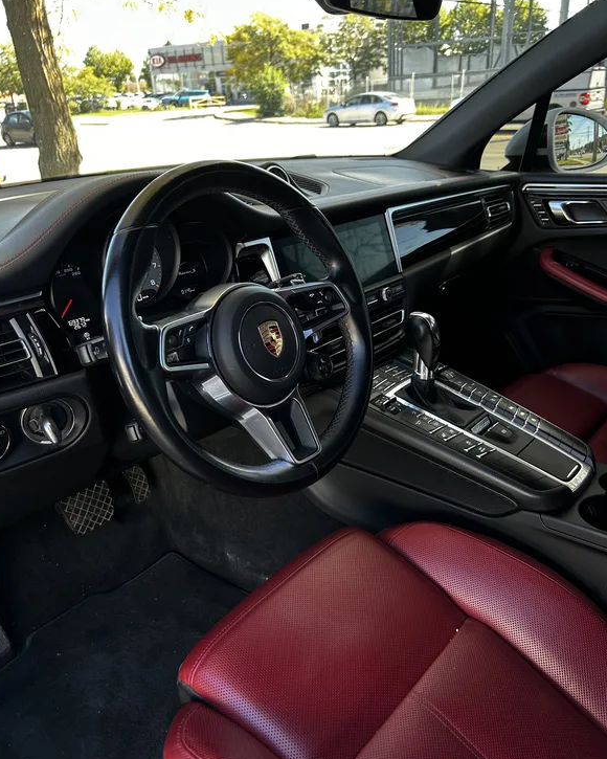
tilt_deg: -26.1
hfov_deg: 51.5
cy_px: 379
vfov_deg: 62.2
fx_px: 629
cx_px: 302
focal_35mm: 28
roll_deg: +3.5
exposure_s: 1/121
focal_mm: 5.7
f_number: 1.5
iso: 100
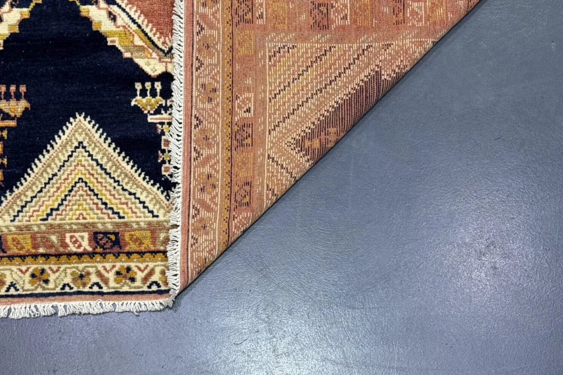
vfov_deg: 19.8
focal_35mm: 67
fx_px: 1048
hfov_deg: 30.1
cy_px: 23
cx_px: 283
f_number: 1.78
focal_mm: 6.76
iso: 100
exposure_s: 1/50
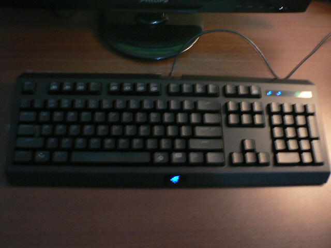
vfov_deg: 39.7
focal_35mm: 36
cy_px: 124
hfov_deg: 51.4
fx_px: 344
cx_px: 166
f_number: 2.8
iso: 200
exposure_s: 1/4
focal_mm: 6
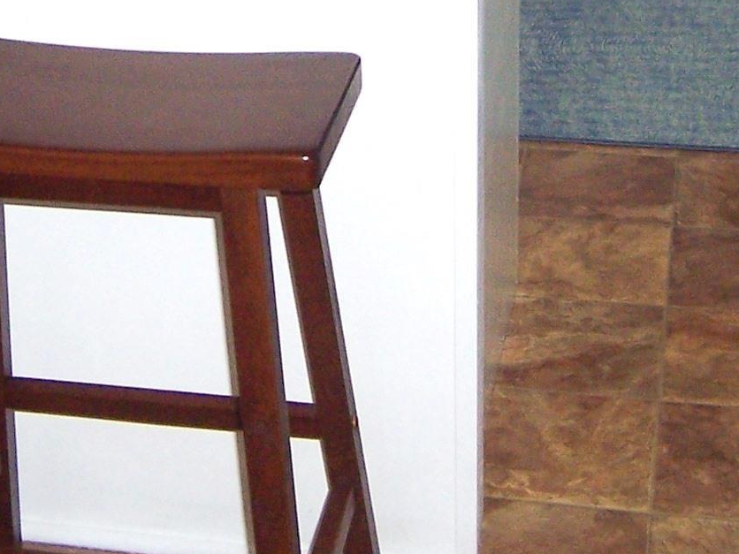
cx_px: 238
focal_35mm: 91
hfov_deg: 21.4
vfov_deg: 15.6
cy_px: -118
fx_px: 1943
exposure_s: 1/60
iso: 140
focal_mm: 5.5
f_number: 2.8
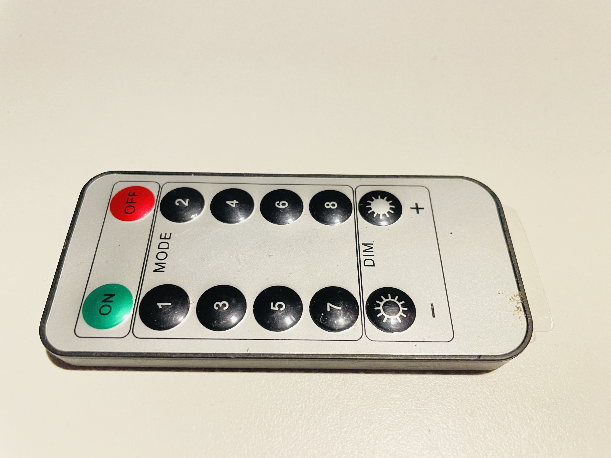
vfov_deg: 53.1
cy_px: 229
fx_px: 459
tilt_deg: -57.6
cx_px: 306
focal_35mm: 26
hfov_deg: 67.3
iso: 500
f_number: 1.6
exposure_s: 1/33
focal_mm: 4.2
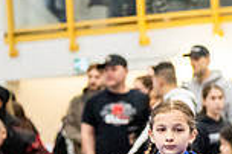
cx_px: 389
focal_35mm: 267
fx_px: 1719
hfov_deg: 7.5
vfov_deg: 5.1
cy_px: 178
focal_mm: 70
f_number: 2.8
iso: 6400
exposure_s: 1/640
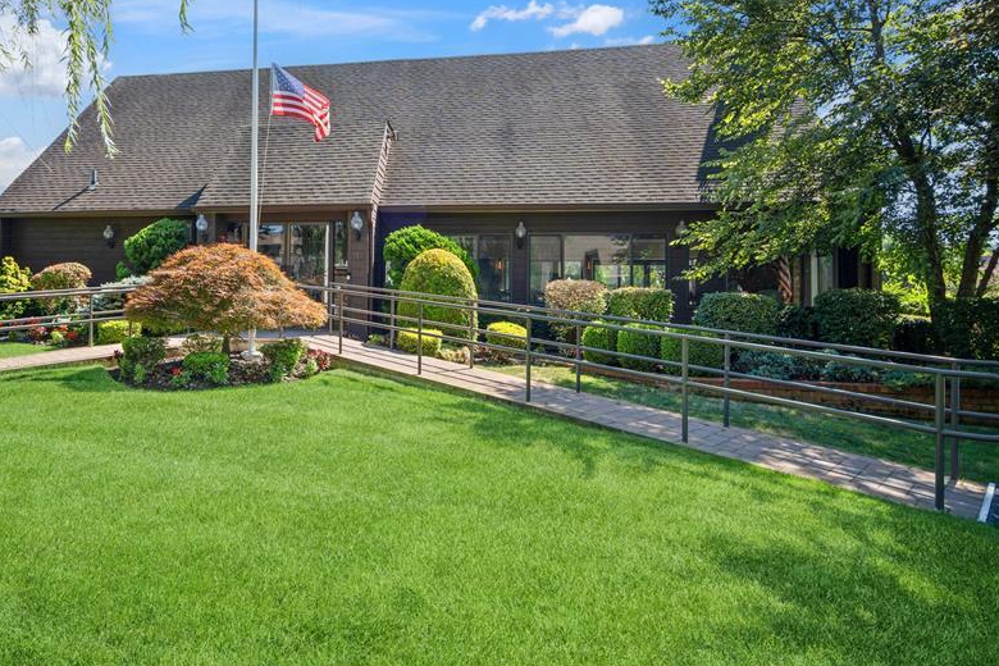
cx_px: 361
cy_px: 275
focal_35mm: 21
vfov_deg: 59.1
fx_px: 583
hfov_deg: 79.4
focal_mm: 16
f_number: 6.3
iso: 50
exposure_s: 1/100
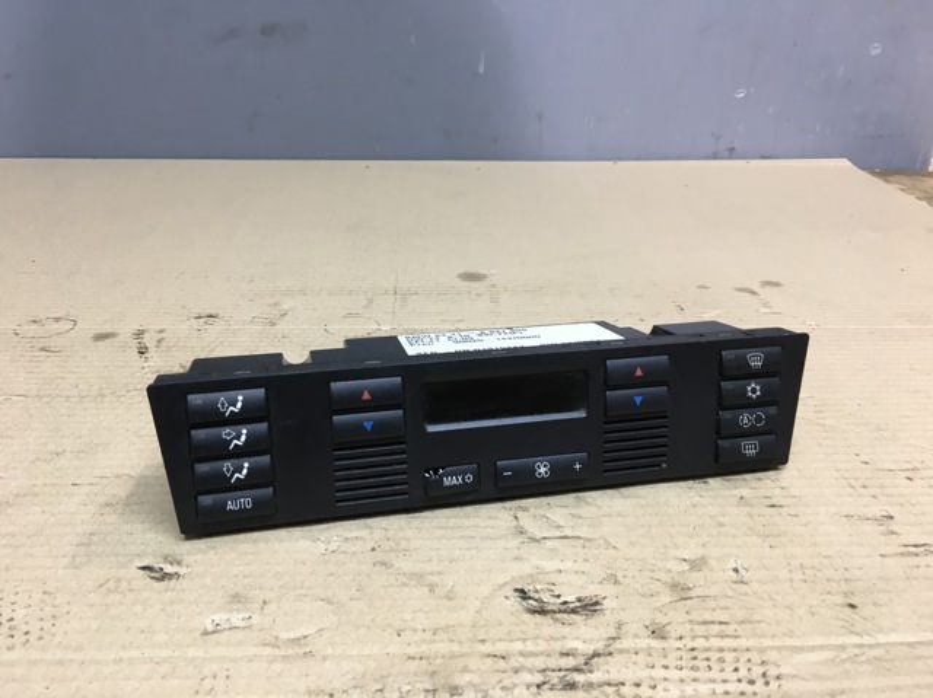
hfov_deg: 61.7
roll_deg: -1.5
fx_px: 781
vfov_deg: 48.2
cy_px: 349
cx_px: 466
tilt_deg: -25.4
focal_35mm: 29
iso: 64
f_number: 2.2
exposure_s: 1/33
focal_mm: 4.15
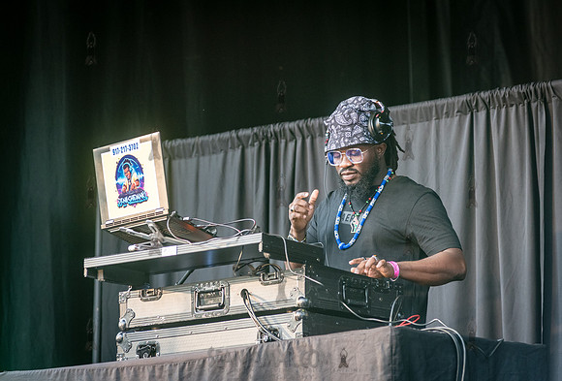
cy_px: 180
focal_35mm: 165
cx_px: 285
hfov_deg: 12.4
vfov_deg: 8.4
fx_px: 2585
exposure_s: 1/250
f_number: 4
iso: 2000
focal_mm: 145
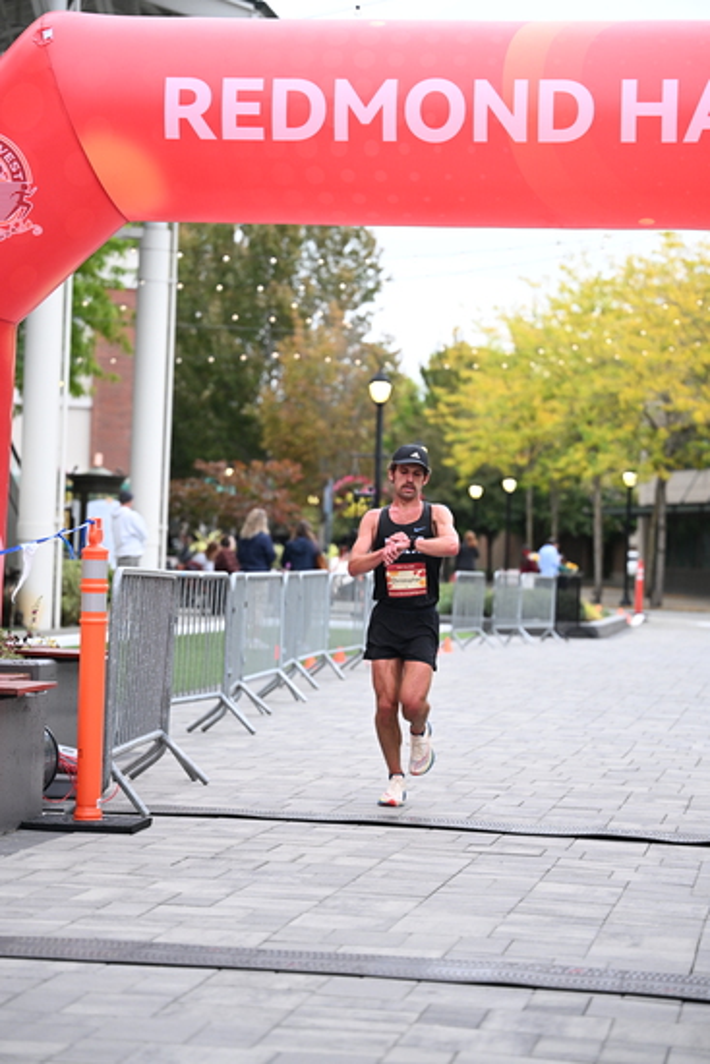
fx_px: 2661
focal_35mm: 90
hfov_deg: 15.2
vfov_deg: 22.6
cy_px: 532
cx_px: 355
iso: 1600
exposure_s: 1/800
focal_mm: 90
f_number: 2.8
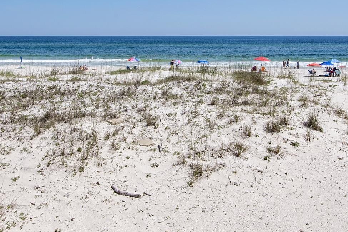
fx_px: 406
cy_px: 58
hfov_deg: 46.4
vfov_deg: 31.3
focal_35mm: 42
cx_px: 177
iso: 200
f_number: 16
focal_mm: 16
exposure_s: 1/160
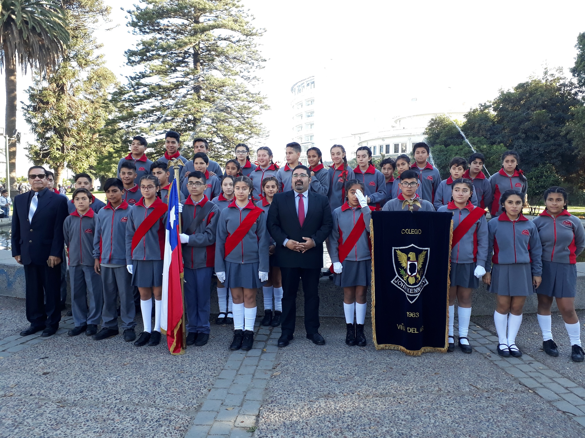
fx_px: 456
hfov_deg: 65.3
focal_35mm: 27
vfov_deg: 51.4
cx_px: 292
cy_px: 219
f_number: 1.9
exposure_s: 1/100
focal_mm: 3.6
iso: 40
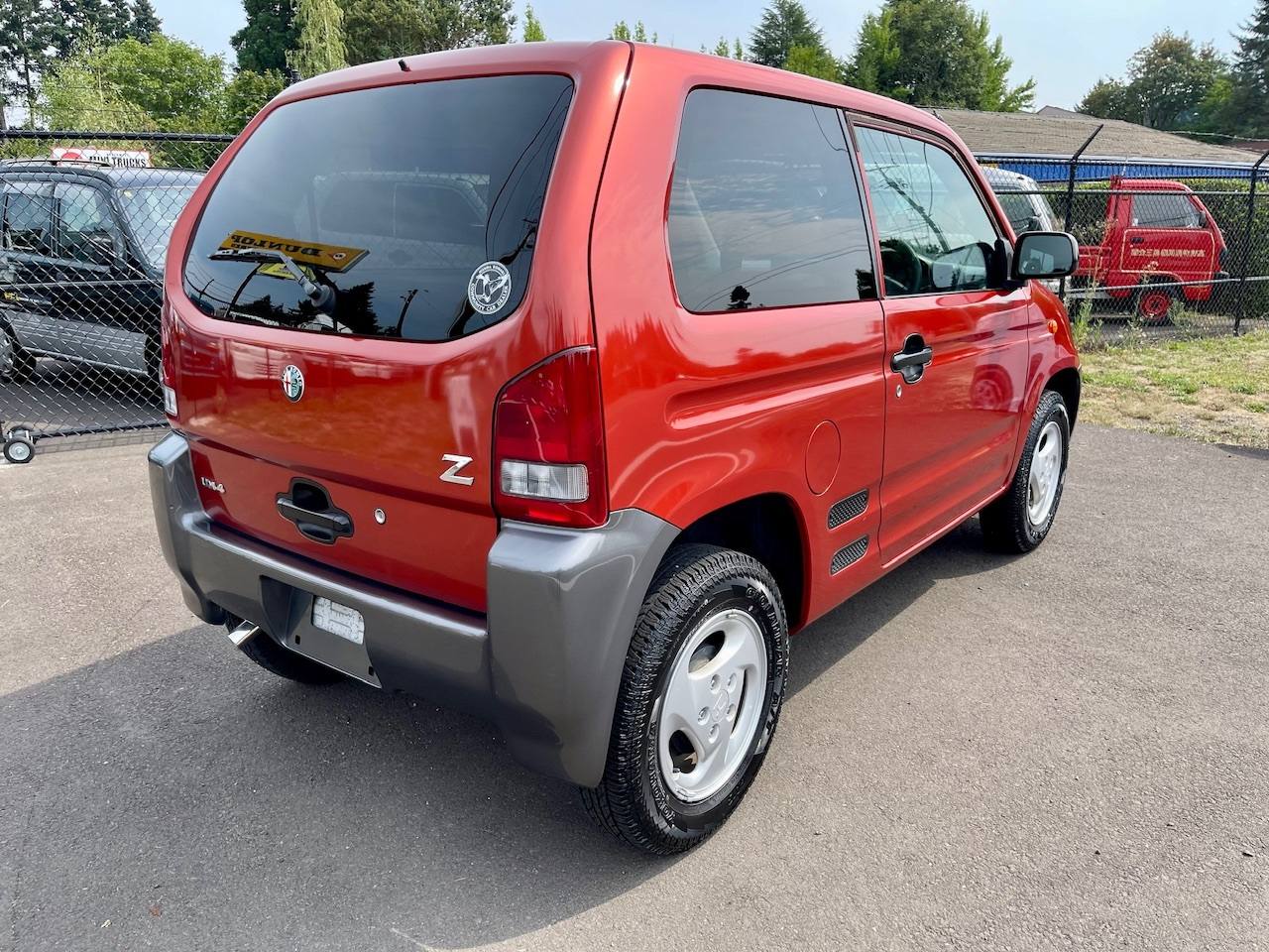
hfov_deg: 69.4
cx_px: 634
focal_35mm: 25
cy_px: 476
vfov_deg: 54.9
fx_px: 916
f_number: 1.6
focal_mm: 5.1
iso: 32
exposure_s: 1/1087
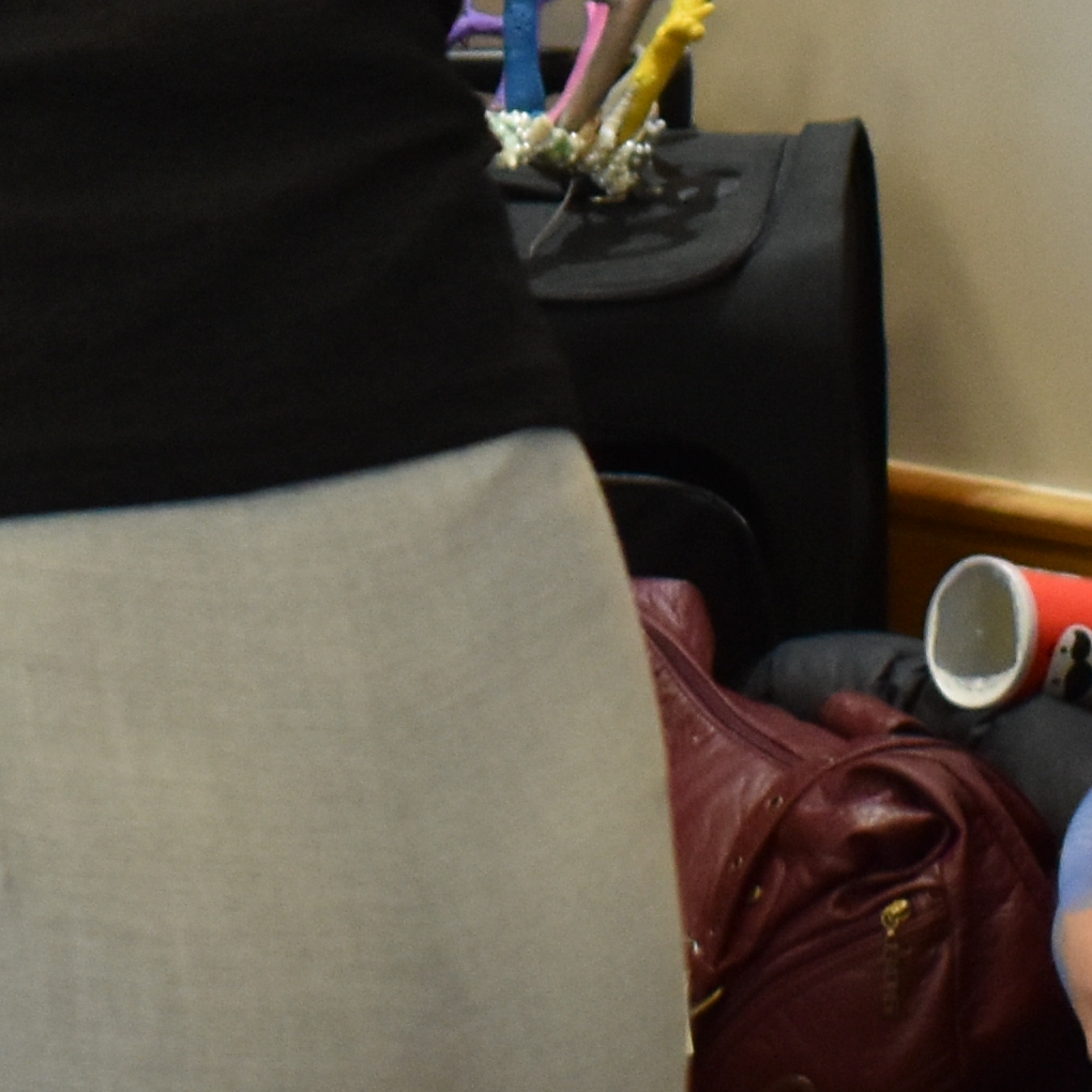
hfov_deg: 8.3
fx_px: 7495
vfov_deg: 8.1
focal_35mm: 210
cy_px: -603
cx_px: -126
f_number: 4.2
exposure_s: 1/60
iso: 900
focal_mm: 28
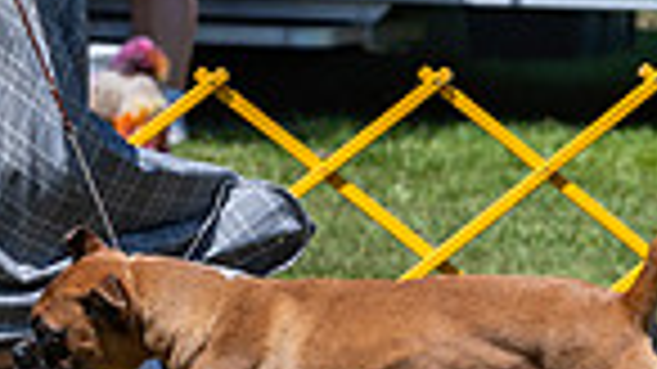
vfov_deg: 1.9
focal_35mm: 634
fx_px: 11041
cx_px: -70
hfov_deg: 3.4
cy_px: 4
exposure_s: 1/640
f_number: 6.3
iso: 100
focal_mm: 131
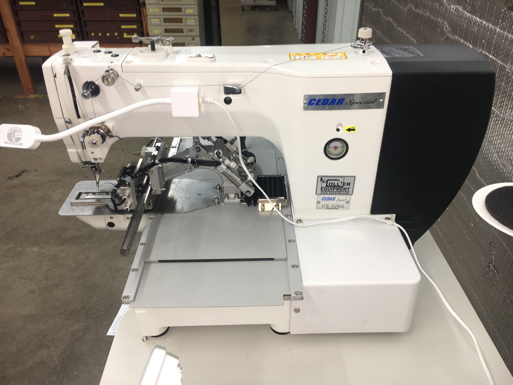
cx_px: 256
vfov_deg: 48.2
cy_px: 192
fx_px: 430
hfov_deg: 61.7
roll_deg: +0.4
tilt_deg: -32.2
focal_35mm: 29
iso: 25
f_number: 2.2
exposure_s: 1/37
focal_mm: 4.15
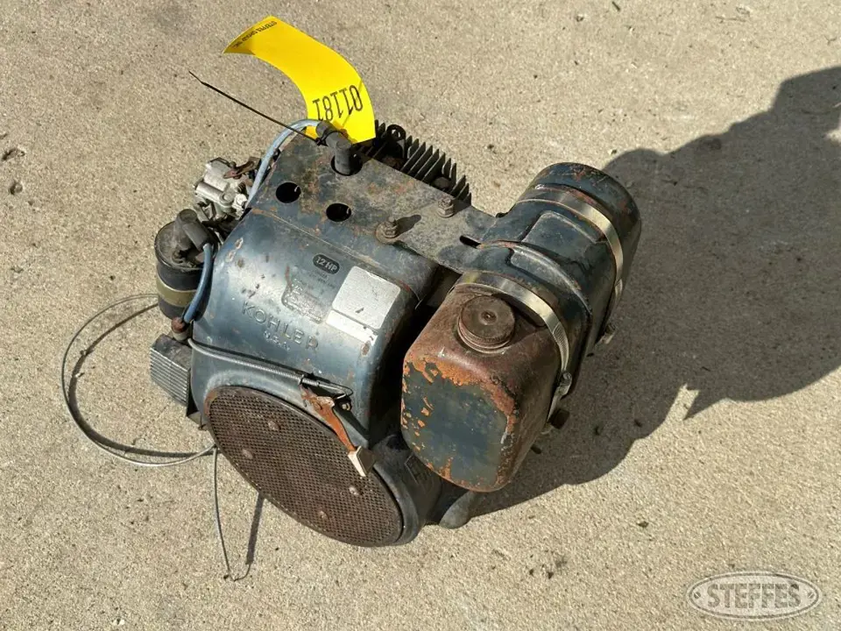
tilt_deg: -49.3
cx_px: 420
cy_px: 316
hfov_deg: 39.7
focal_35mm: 48
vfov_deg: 30.3
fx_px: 1166
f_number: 1.78
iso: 64
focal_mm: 6.86
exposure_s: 1/3731
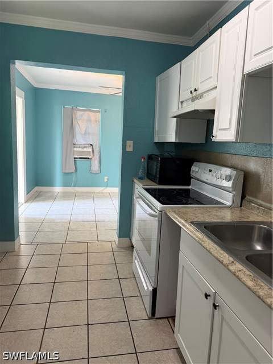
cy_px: 182
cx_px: 136
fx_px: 252
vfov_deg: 71.6
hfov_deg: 56.8
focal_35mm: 24
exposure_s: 1/60
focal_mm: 6.76
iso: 250
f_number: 1.78
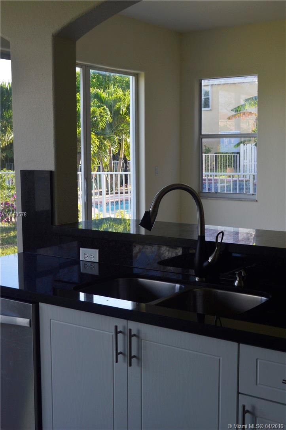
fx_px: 573
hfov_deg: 28.0
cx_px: 143
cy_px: 215
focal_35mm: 48
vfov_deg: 41.1
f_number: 8
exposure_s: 1/80
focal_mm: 32
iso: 400
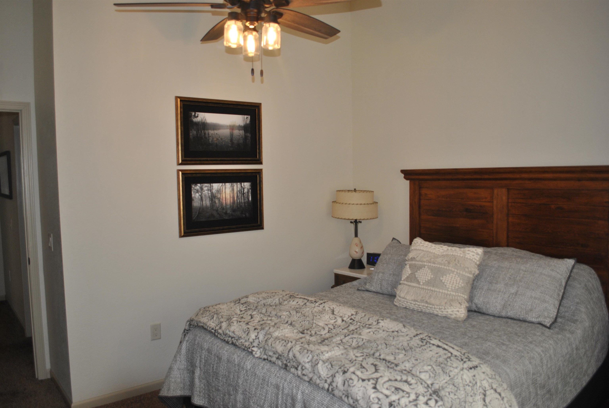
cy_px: 204
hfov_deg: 67.3
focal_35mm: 27
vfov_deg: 48.0
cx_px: 304
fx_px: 457
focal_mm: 18
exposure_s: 1/60
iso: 200
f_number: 3.5
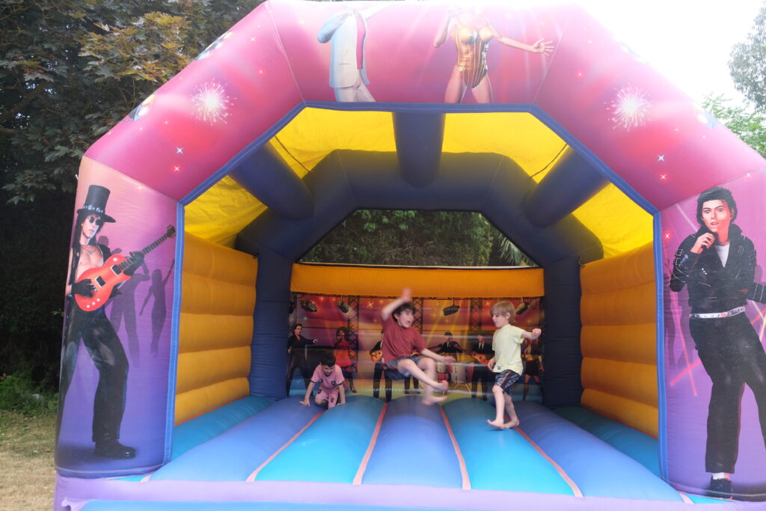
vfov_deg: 43.6
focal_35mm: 30
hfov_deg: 61.9
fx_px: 638
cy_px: 256
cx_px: 383
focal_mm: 20.1
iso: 400
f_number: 3.8
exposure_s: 1/100
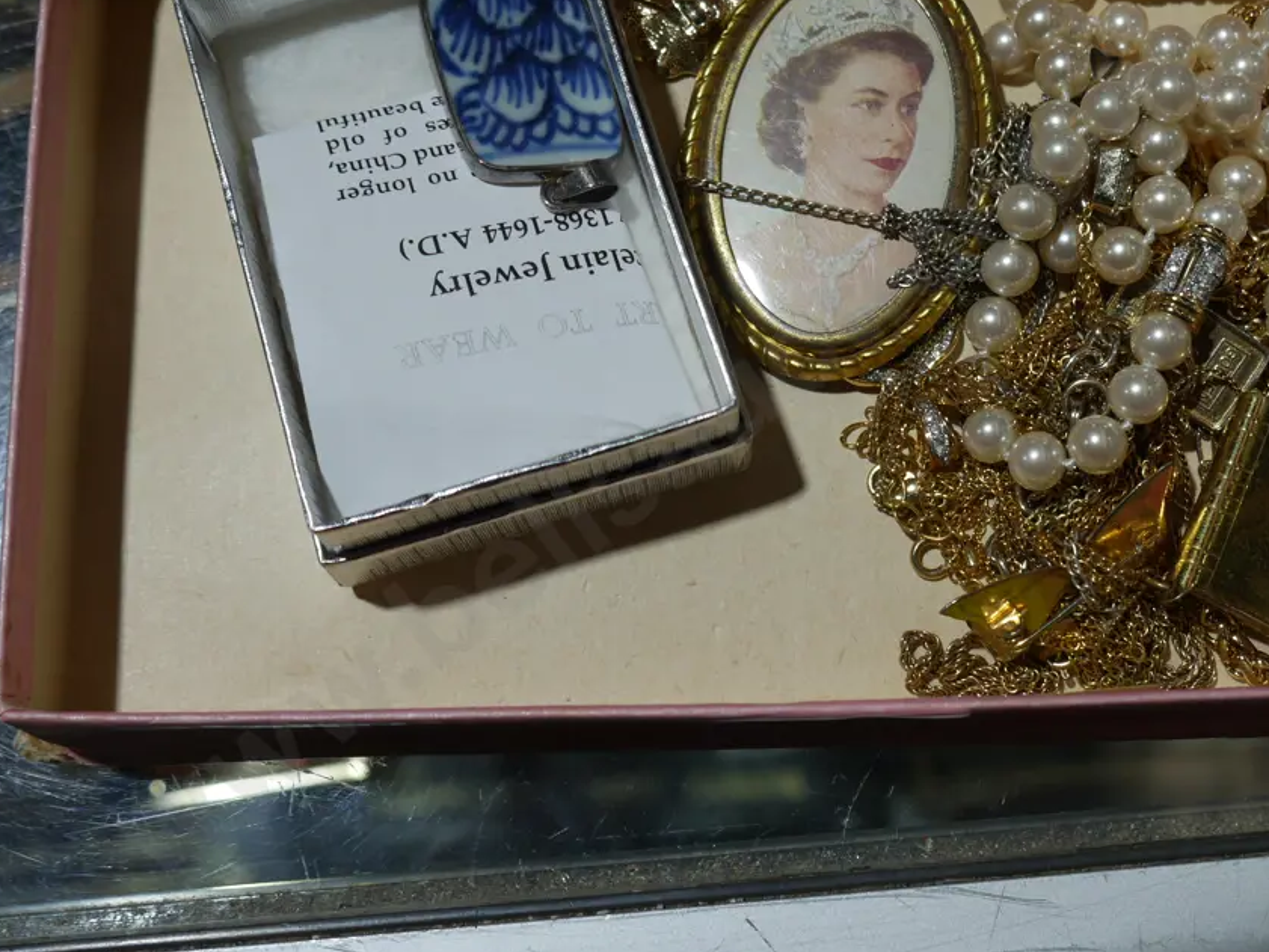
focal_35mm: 56
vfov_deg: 26.1
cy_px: 394
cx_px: 750
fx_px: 2053
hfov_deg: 34.3
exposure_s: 1/100
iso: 200
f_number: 5.1
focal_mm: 23
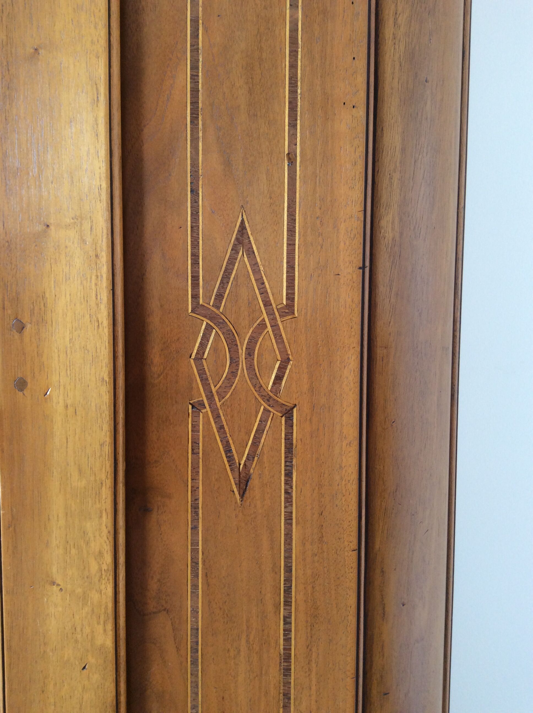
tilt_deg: -4.0
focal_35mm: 32
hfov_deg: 44.1
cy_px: 356
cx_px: 266
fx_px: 659
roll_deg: -0.6
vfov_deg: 56.9
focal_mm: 3.3
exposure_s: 1/25
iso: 64
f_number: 2.4
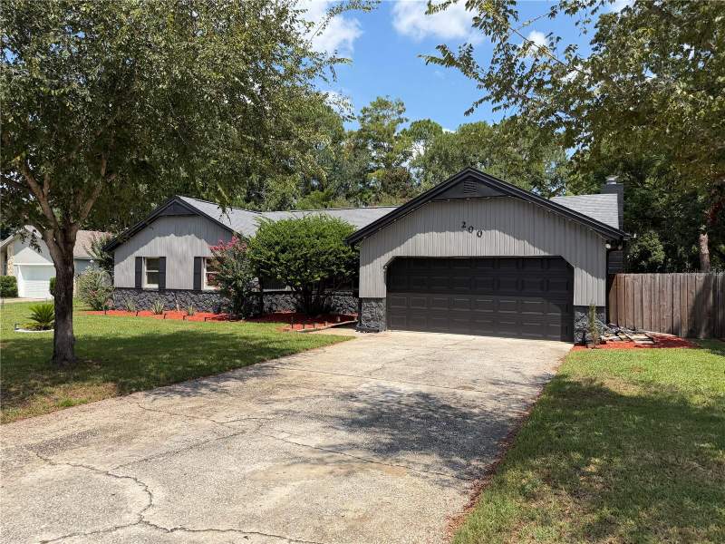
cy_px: 272
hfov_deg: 71.6
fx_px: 503
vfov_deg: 56.8
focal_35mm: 24
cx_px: 362
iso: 80
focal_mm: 6.76
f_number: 1.78
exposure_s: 1/3279
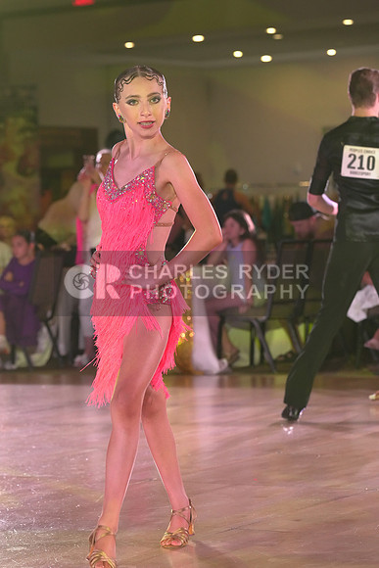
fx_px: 1941
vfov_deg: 16.6
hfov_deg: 11.2
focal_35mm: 123
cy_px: 284
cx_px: 190
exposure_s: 1/320
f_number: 5.6
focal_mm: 123
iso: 5000
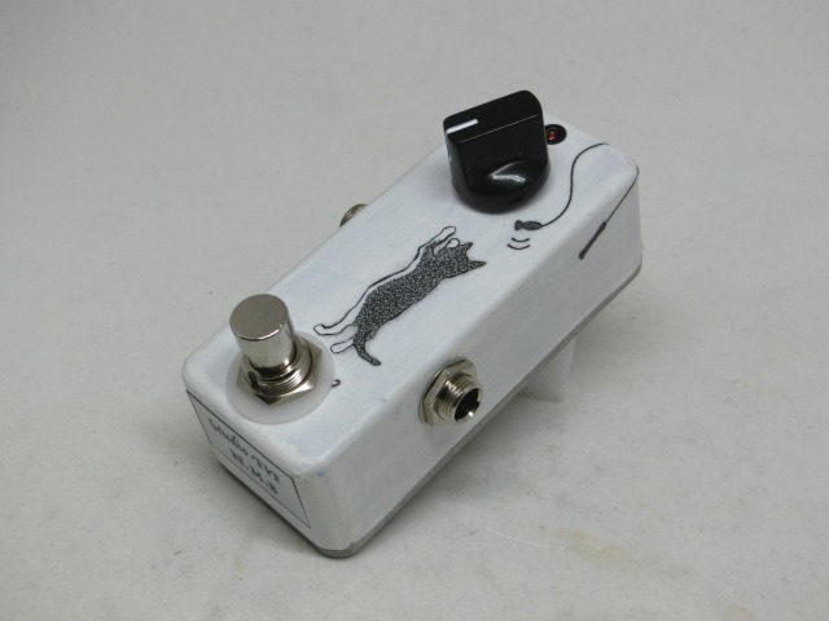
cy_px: 310
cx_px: 414
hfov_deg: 36.8
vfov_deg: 28.0
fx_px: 1245
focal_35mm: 52
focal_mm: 9.3
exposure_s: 1/125
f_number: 4.7
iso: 80
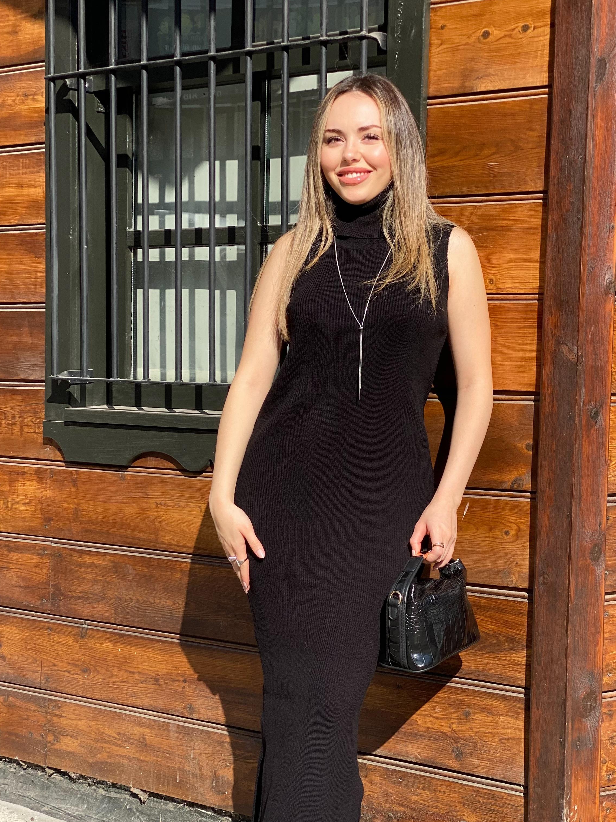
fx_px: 1637
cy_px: 522
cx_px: 332
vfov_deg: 28.0
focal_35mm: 69
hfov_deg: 21.3
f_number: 2
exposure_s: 1/1916
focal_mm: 6
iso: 20
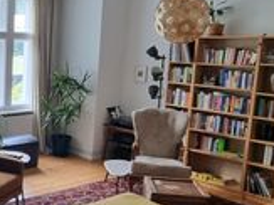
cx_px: 18
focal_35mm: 48
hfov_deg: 36.7
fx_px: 380
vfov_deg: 30.2
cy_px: 116
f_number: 2.2
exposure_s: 1/50
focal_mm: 2.2
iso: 160
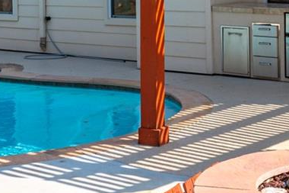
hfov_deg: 21.0
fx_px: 778
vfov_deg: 13.7
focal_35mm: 97
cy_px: -30
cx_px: 186
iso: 125
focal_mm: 18
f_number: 14
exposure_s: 1/125
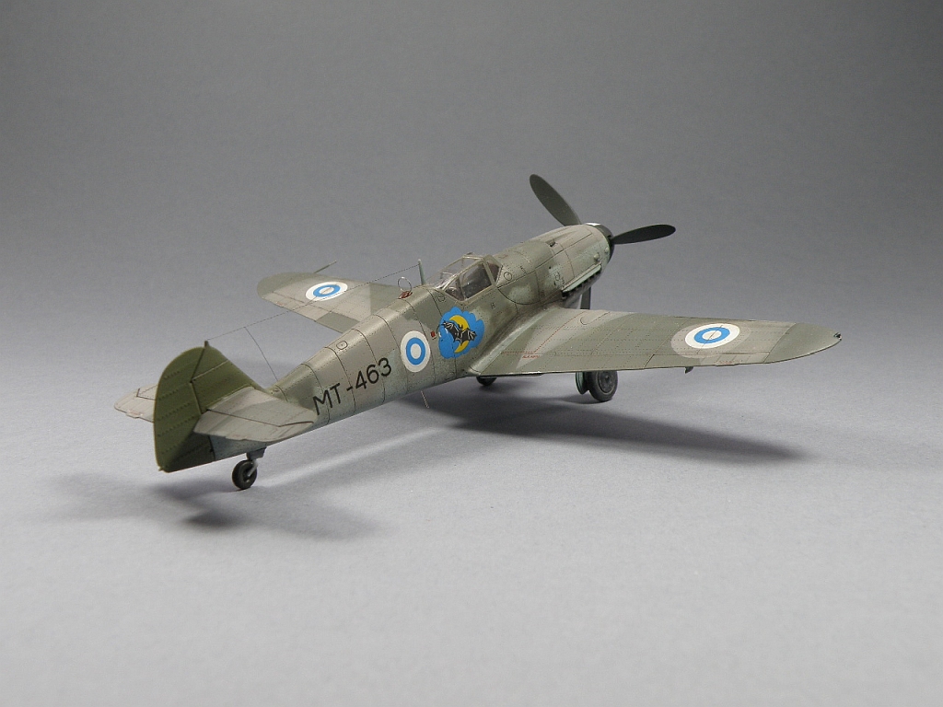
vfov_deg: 33.6
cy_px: 354
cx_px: 472
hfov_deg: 43.9
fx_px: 1171
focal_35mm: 43
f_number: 4.5
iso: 64
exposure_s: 1/80
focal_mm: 7.68
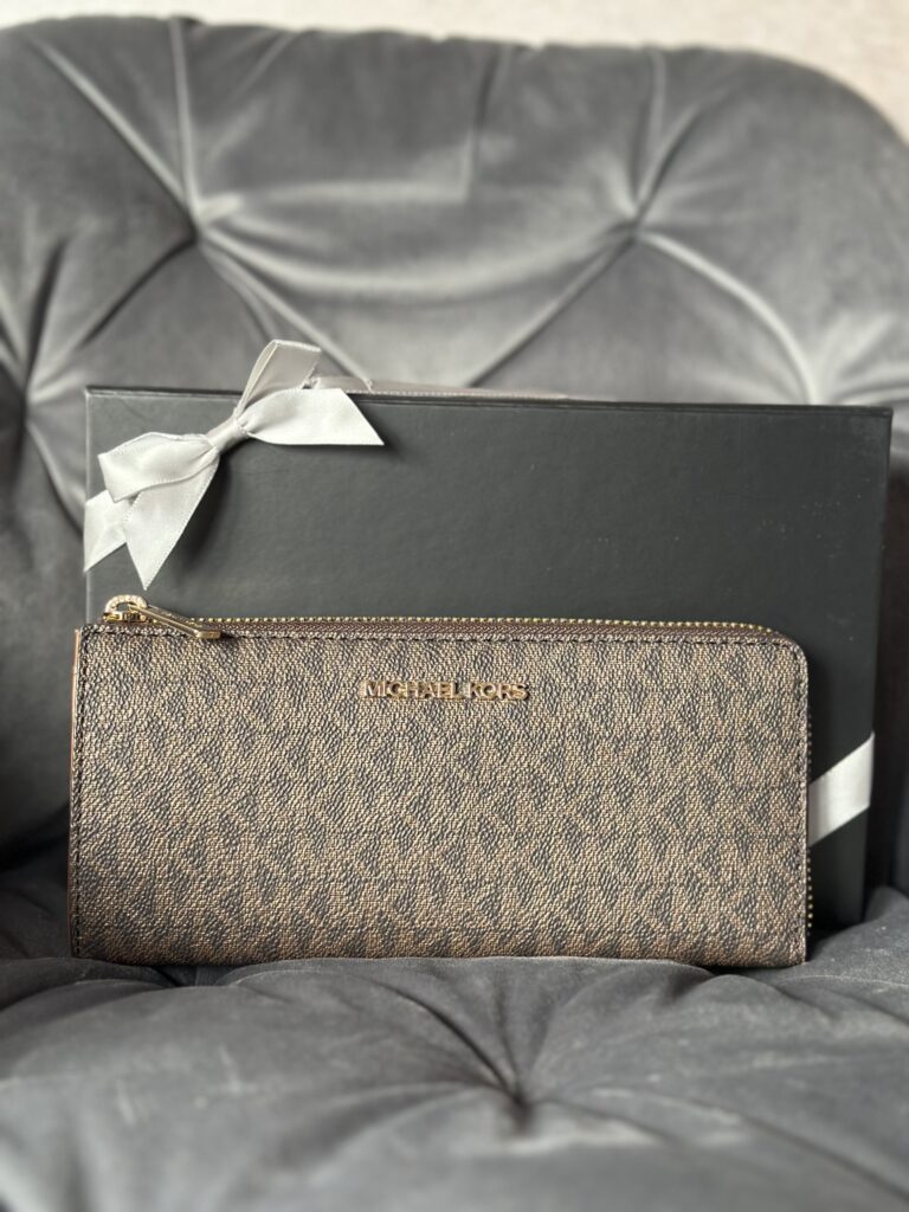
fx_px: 1681
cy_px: 606
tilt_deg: -8.1
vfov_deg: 39.7
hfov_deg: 30.3
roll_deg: -2.0
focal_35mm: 48
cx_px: 454
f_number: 1.78
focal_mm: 6.86
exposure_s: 1/60
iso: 250
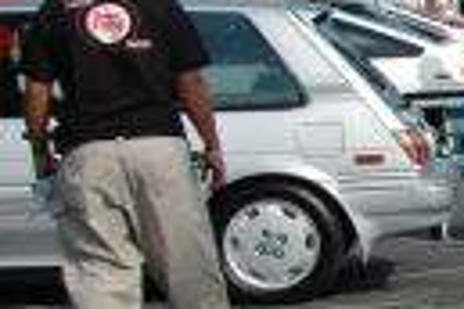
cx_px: 1295
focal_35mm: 184
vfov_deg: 7.4
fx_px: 2371
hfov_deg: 9.3
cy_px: 287
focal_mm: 22
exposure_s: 1/2000
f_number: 4.5
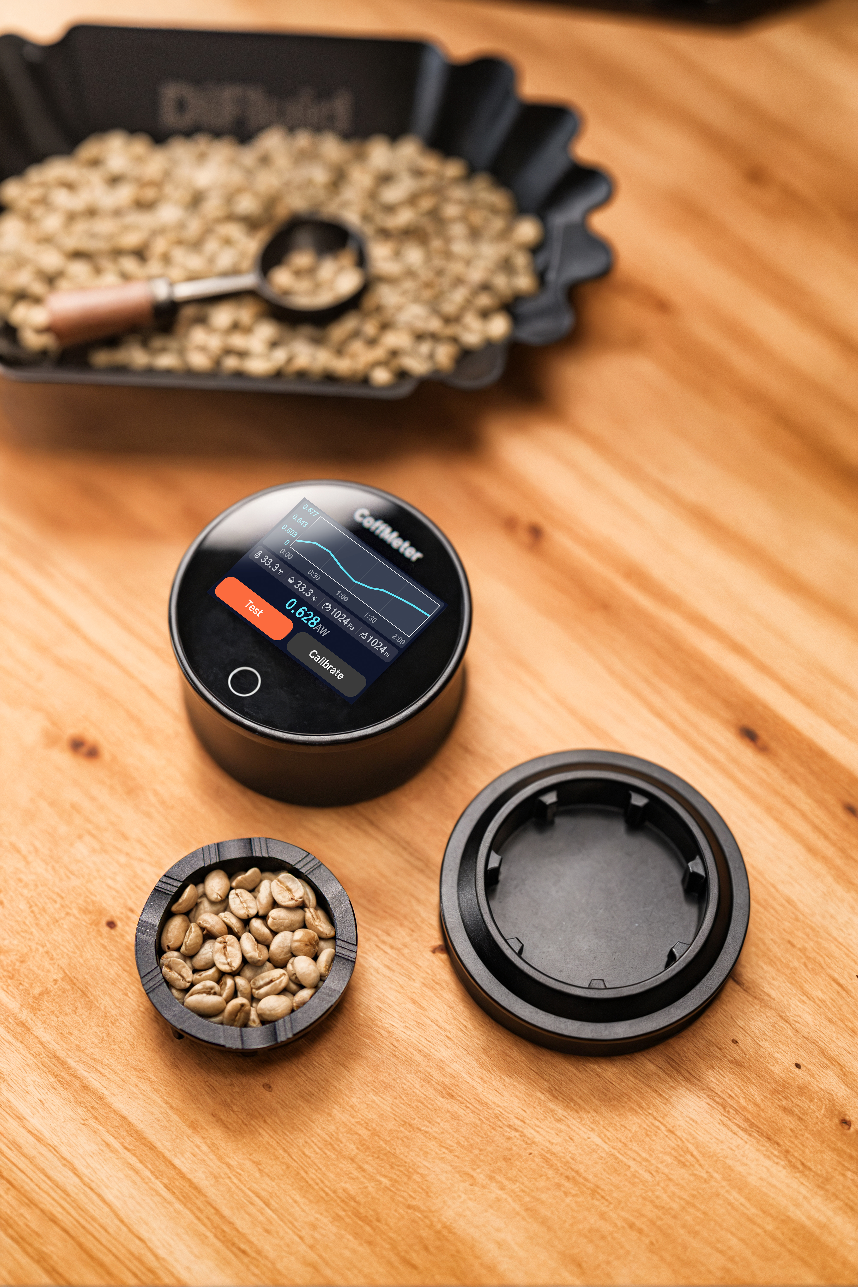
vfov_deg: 39.6
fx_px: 1787
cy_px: 644
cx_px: 429
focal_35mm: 50
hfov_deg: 27.0
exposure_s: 1/100
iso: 400
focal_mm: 50
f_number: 2.2
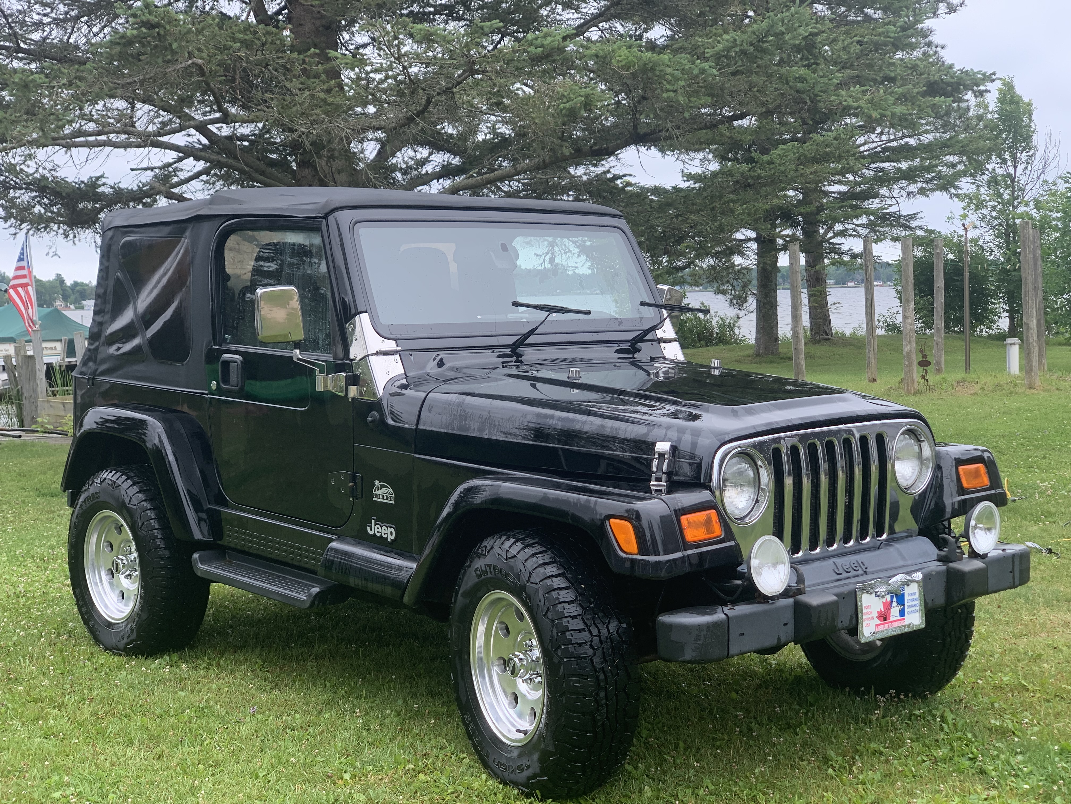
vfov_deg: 28.0
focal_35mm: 52
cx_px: 536
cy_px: 402
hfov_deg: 36.8
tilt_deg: -3.6
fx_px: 1609
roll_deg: +1.4
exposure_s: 1/307
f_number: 2.4
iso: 16
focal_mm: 6
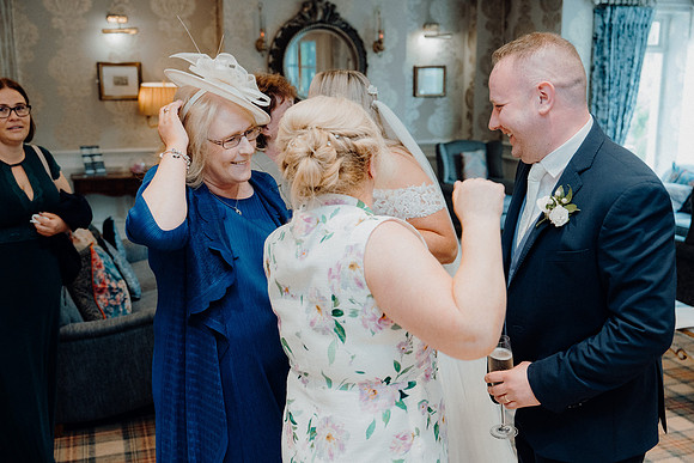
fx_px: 733
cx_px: 347
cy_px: 232
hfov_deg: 50.7
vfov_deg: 35.1
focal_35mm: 38
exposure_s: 1/160
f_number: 3.5
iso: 2000
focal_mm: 38
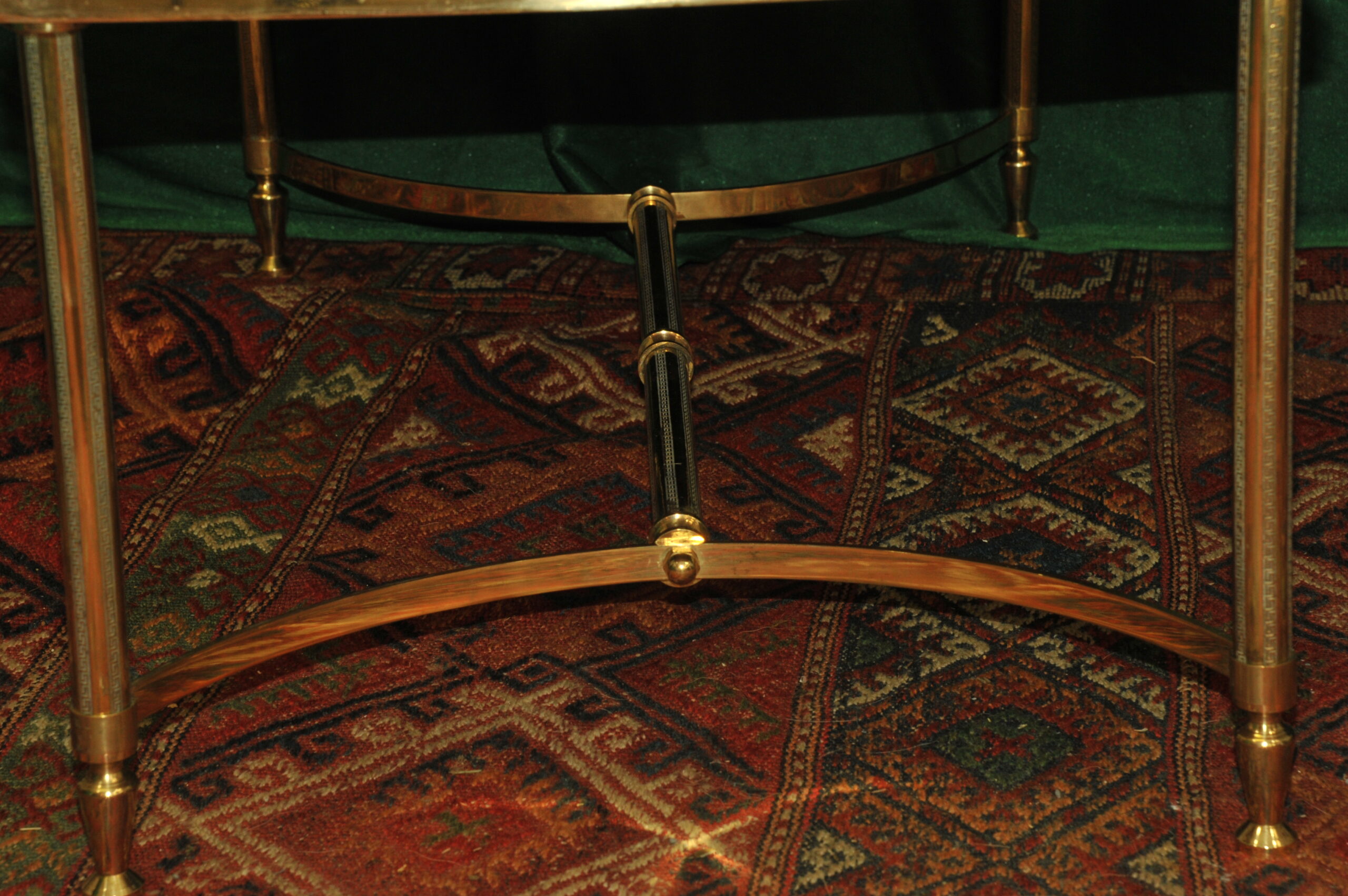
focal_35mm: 110
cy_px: 448
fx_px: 4116
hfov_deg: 18.6
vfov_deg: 12.4
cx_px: 674
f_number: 14
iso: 1250
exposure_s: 1/60
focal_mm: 110
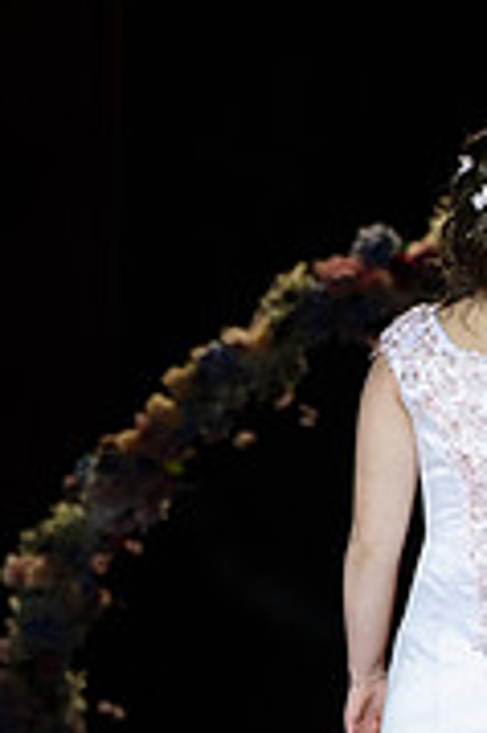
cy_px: 394
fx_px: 8721
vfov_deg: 4.8
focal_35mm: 429
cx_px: 363
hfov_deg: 3.2
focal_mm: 87
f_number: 3.5
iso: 800
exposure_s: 1/640
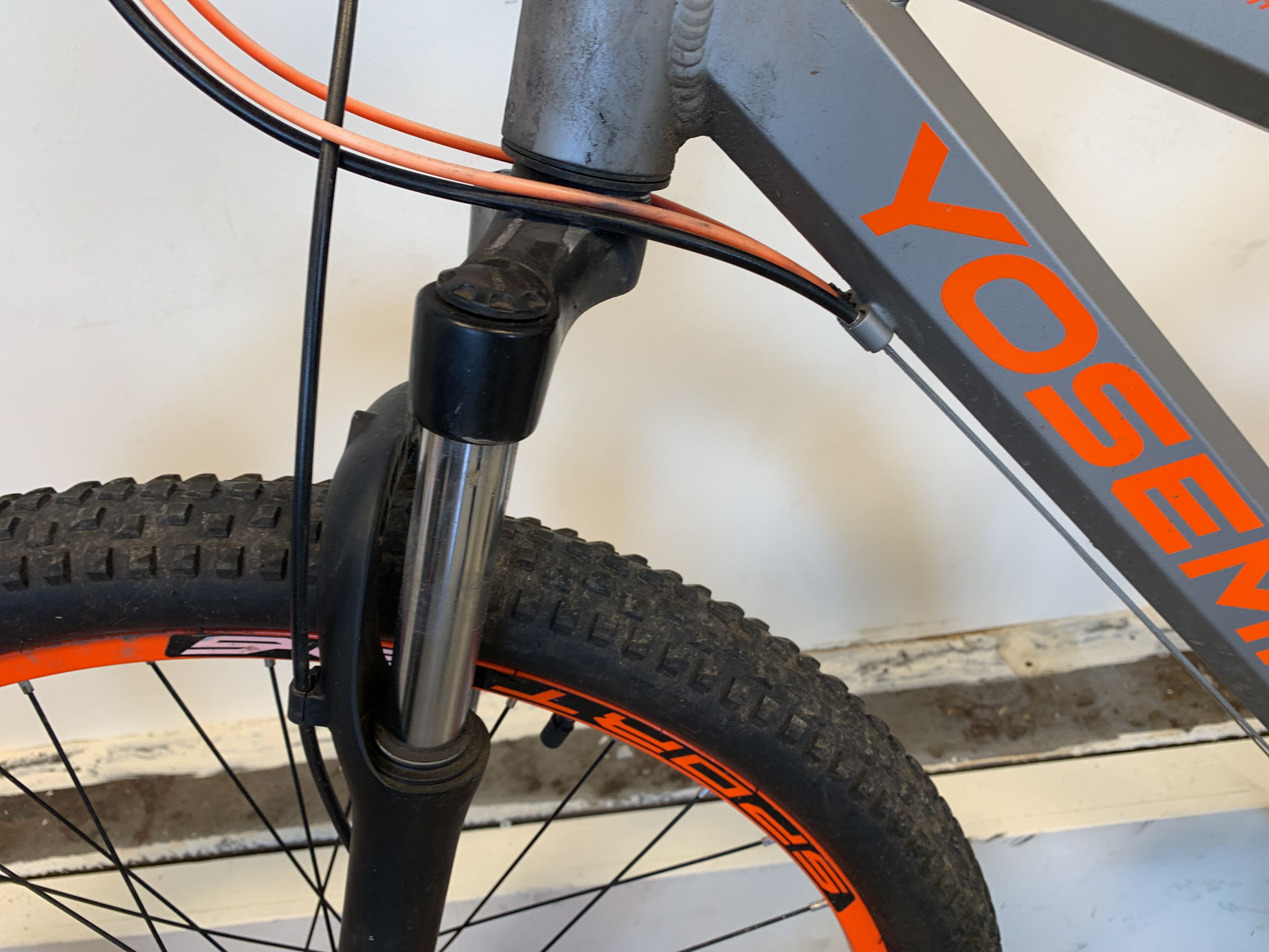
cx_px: 634
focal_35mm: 26
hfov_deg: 67.3
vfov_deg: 53.1
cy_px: 476
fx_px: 953
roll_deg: +10.3
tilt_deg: -32.9
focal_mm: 4.25
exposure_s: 1/50
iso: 50
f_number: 1.8
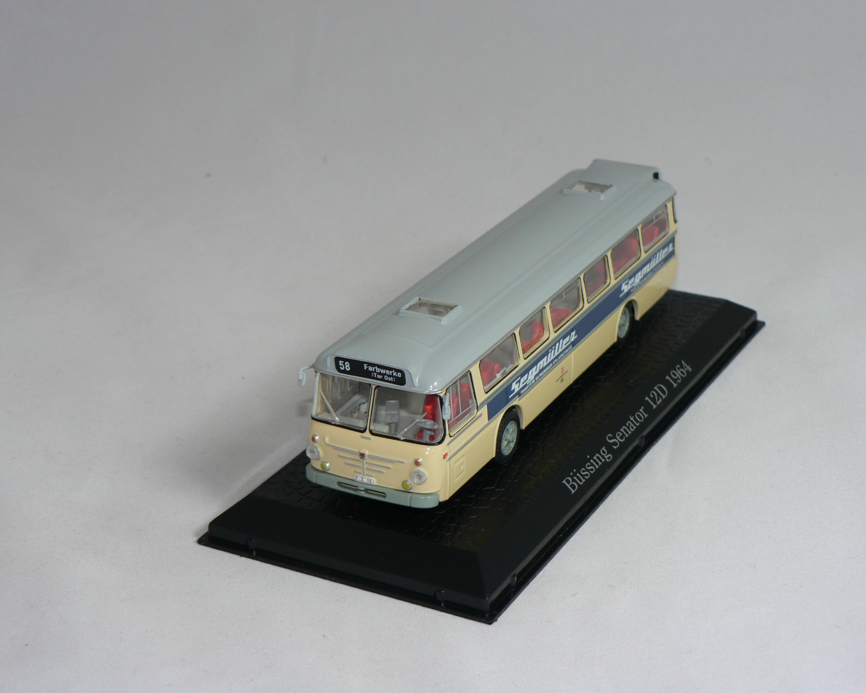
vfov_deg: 21.6
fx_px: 1820
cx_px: 433
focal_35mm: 71
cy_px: 346
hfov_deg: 26.8
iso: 80
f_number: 3.2
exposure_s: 1/60
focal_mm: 11.4
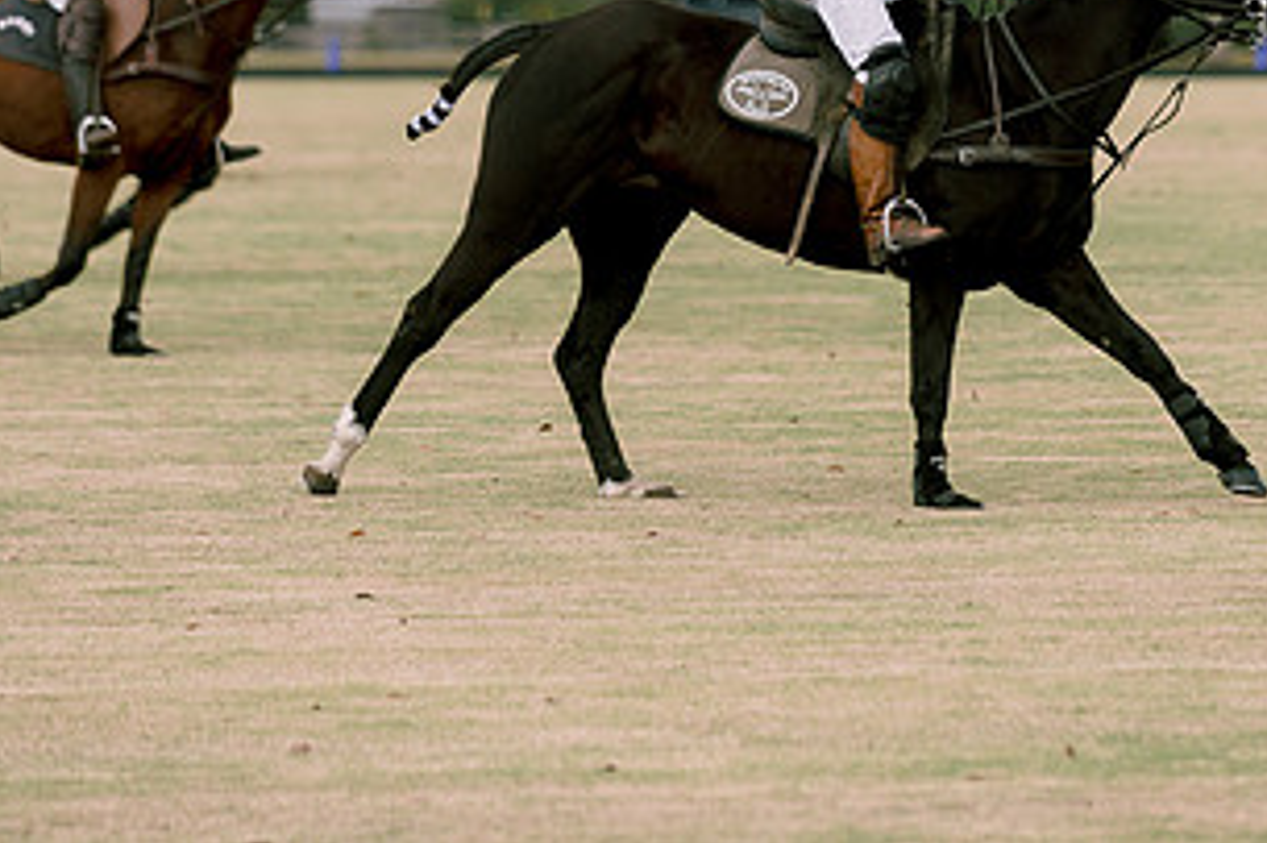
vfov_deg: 5.0
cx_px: 752
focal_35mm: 273
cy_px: 44
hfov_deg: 7.5
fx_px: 9602
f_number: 2.8
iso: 200
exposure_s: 1/4000
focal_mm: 135
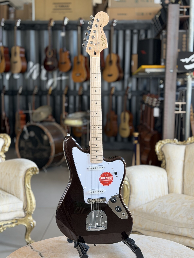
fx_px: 359
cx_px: 97
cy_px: 129
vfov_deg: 39.7
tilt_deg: -6.5
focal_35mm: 48
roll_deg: +0.8
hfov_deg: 30.3
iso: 80
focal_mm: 6.76
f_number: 1.78
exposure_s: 1/121
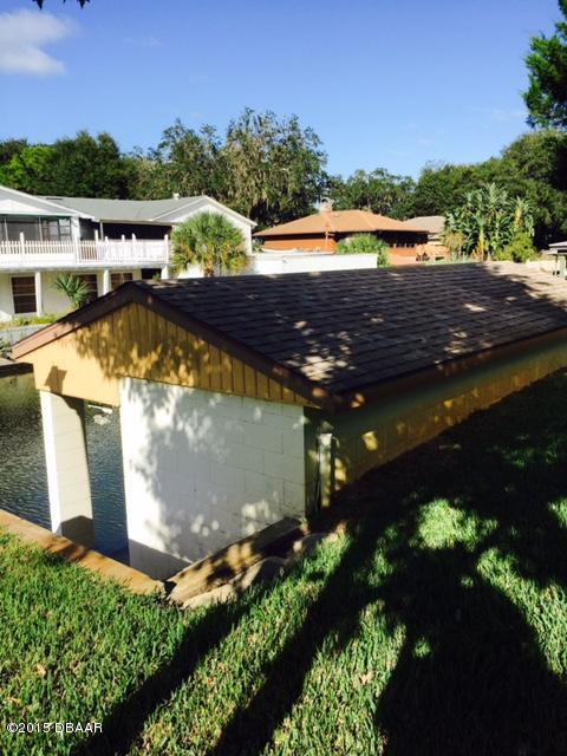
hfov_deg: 48.2
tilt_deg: -10.8
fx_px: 633
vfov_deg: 61.7
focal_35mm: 29
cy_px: 378
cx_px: 284
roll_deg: +0.8
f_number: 2.2
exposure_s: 1/1883
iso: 32
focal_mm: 4.15
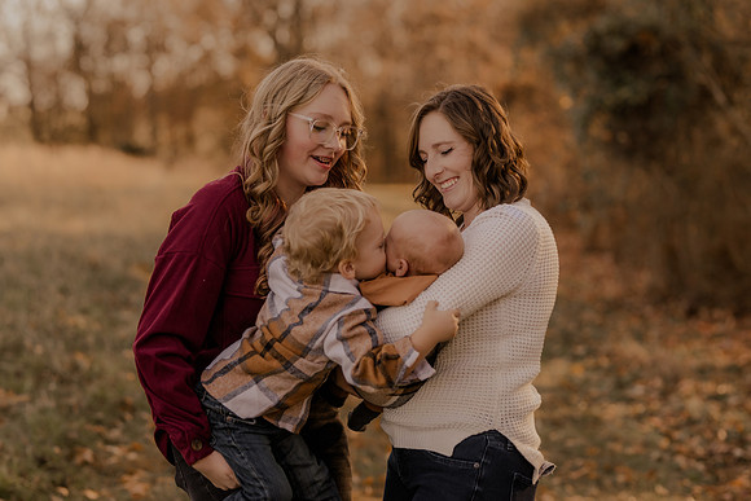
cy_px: 250
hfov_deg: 23.9
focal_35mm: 85
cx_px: 376
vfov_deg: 16.1
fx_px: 1774
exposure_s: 1/400
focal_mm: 85
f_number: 2.8
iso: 200
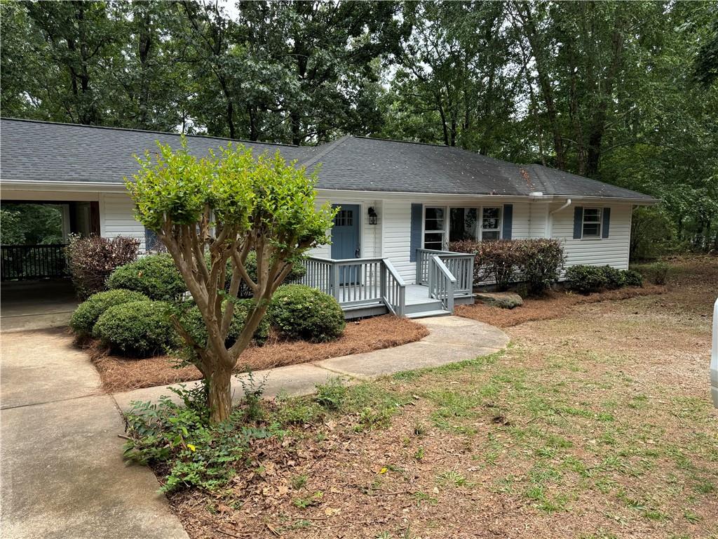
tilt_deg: -8.1
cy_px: 270
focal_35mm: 24
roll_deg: -1.0
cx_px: 359
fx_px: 498
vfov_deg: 56.8
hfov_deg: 71.6
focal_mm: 6.76
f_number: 1.78
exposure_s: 1/980
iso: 80
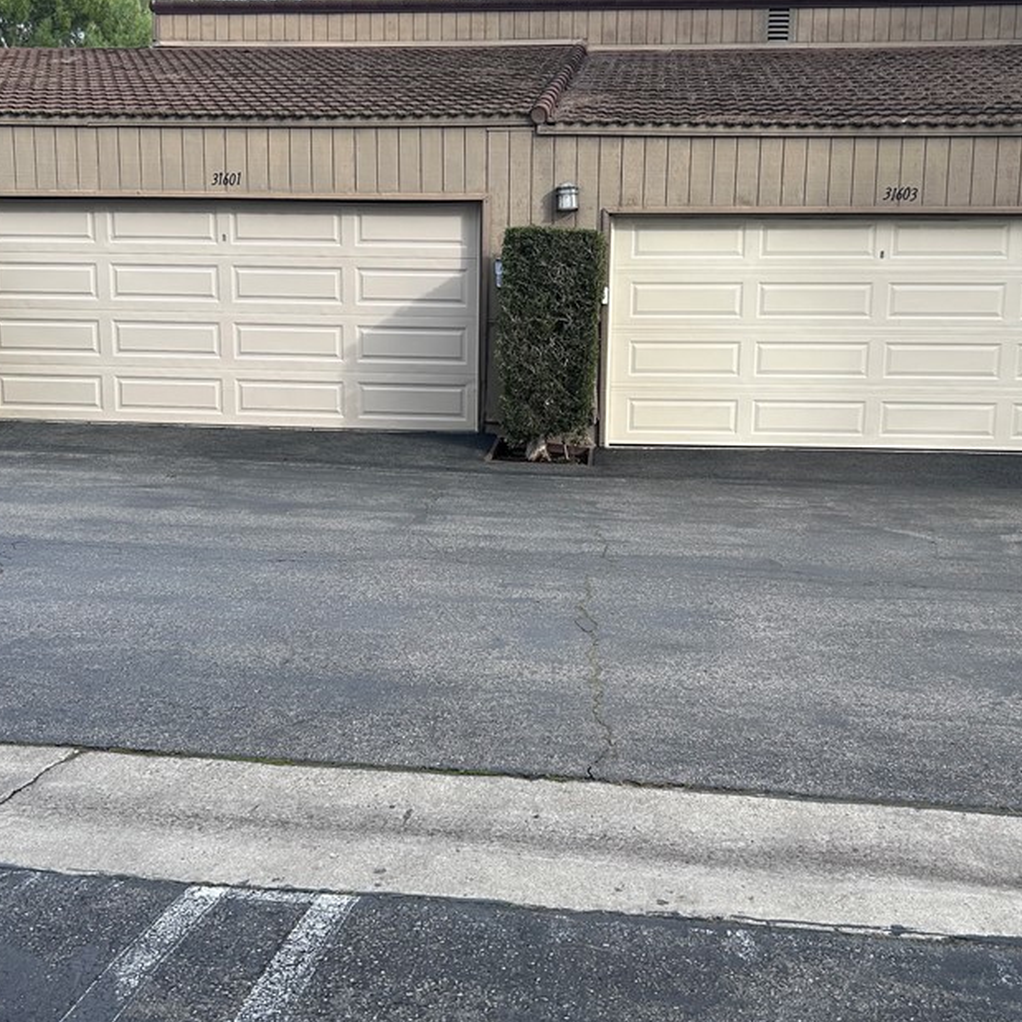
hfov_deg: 43.9
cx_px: 505
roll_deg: -1.1
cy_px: 523
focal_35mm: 38
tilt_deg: -8.9
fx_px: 1269
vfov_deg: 43.9
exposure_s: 1/932
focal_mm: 5.7
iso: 50
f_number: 1.5
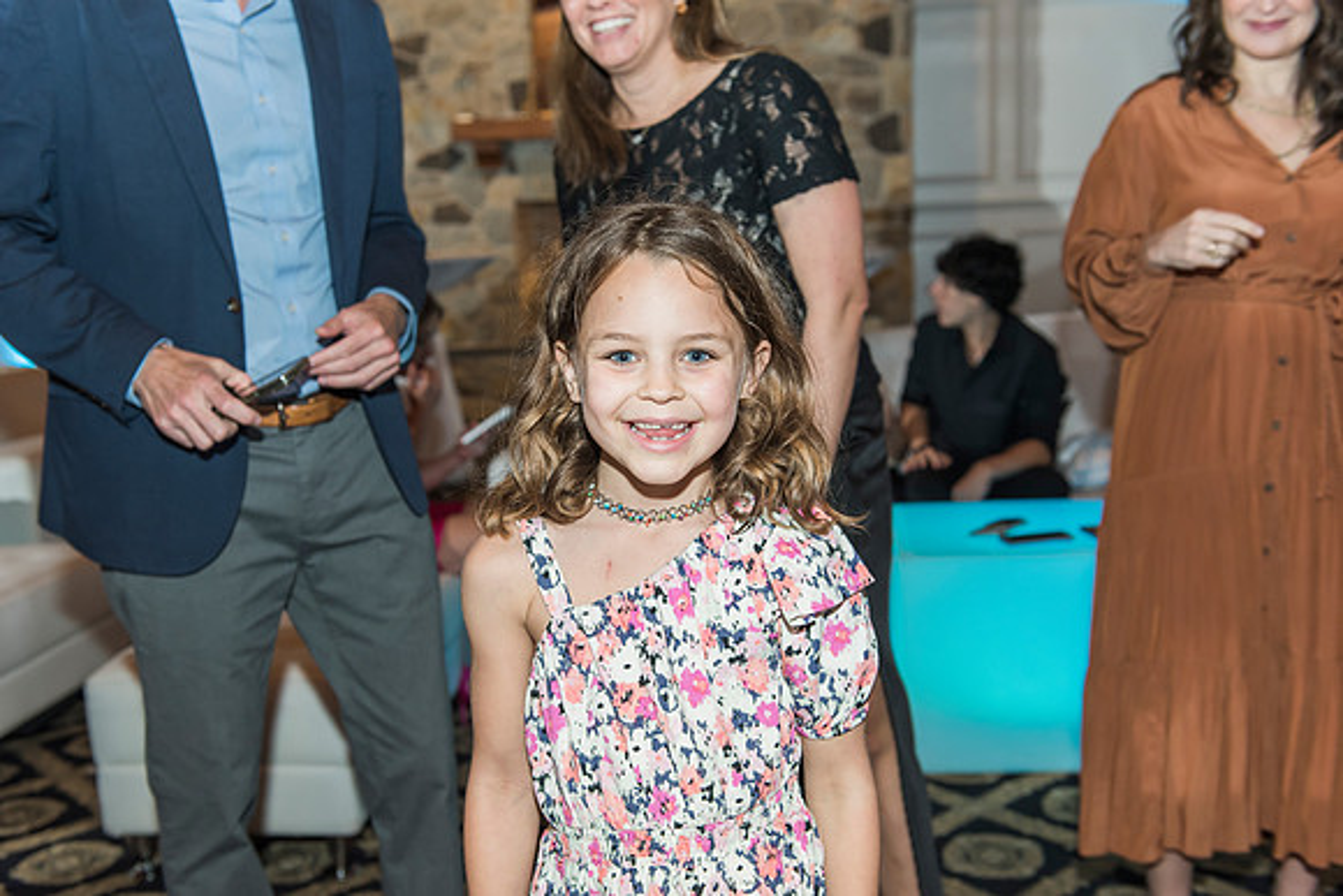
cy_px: 448
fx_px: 1493
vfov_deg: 33.4
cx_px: 672
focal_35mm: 40
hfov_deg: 48.4
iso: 800
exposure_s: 1/125
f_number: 4
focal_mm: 40
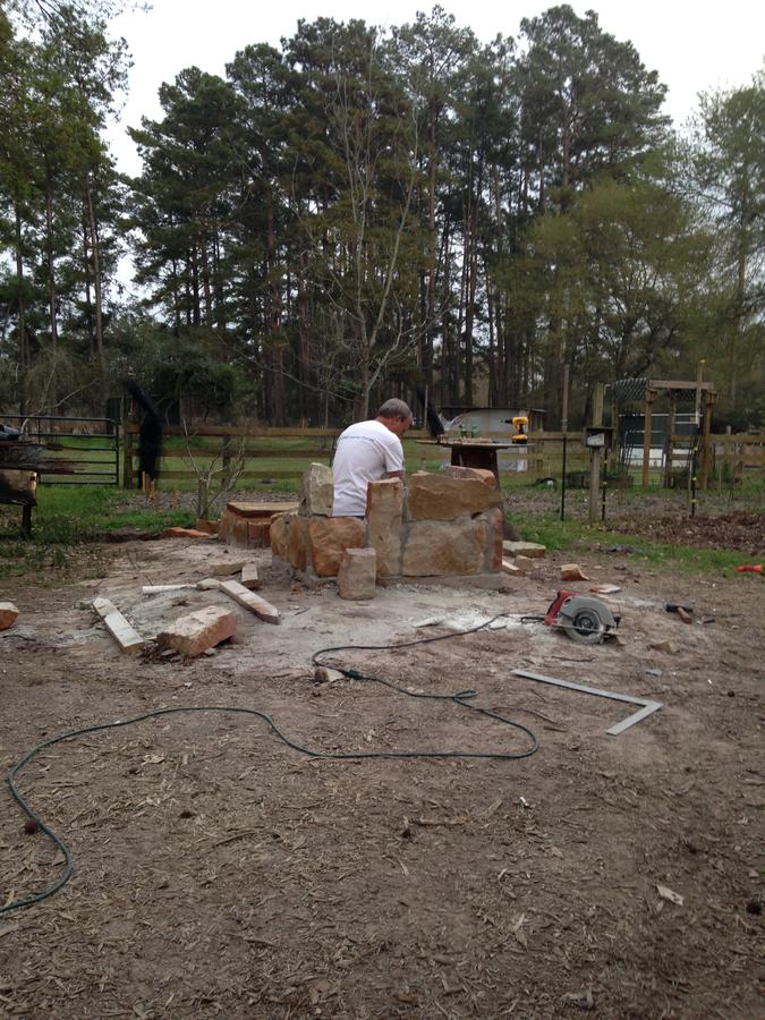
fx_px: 972
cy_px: 510
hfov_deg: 42.9
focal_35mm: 33
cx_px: 382
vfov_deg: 55.4
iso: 50
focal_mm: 4.12
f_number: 2.4
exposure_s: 1/120
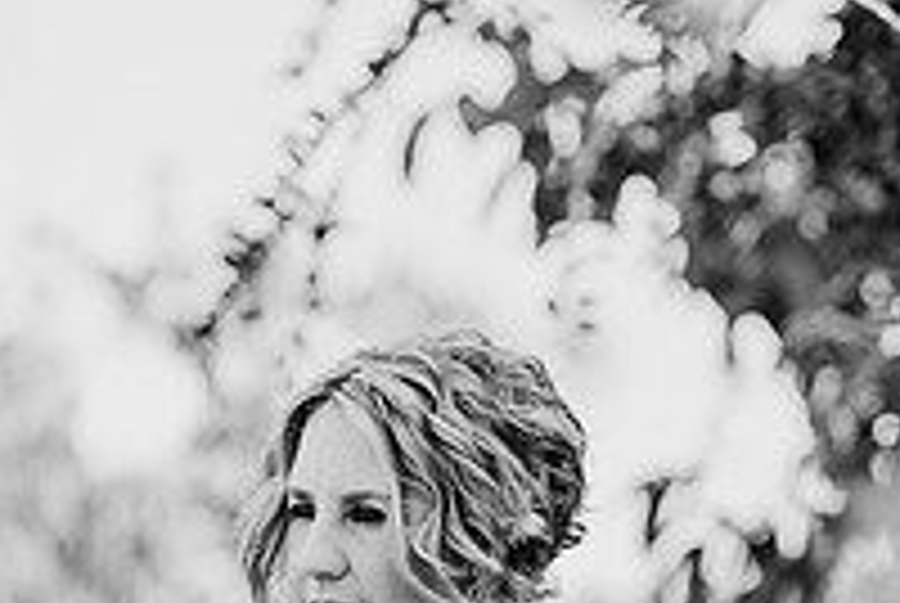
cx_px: 207
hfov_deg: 8.3
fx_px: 6159
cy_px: 718
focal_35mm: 246
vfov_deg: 5.6
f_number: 2
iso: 125
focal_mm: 85
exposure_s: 1/800
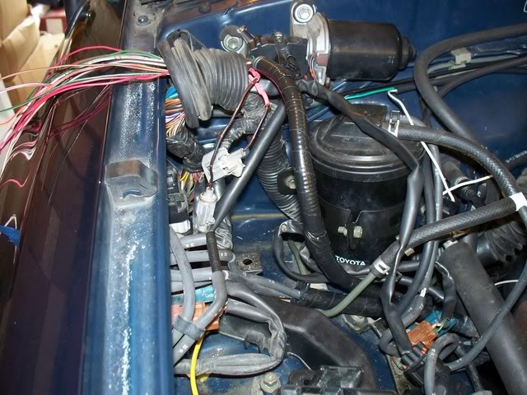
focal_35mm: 36
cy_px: 198
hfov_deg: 51.4
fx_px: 548
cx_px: 264
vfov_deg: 39.7
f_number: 2.8
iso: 200
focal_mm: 7.5
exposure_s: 1/30
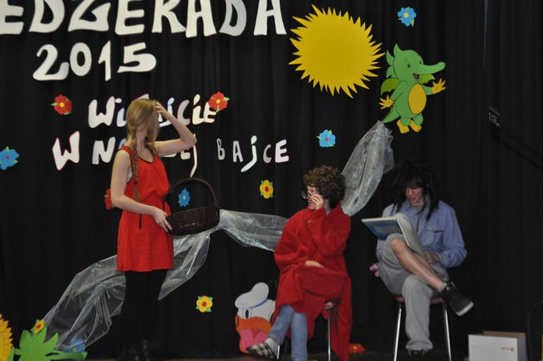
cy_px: 180
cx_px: 272
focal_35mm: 72
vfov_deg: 18.9
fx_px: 1085
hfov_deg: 28.1
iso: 800
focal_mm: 48
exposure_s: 1/60
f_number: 5.3
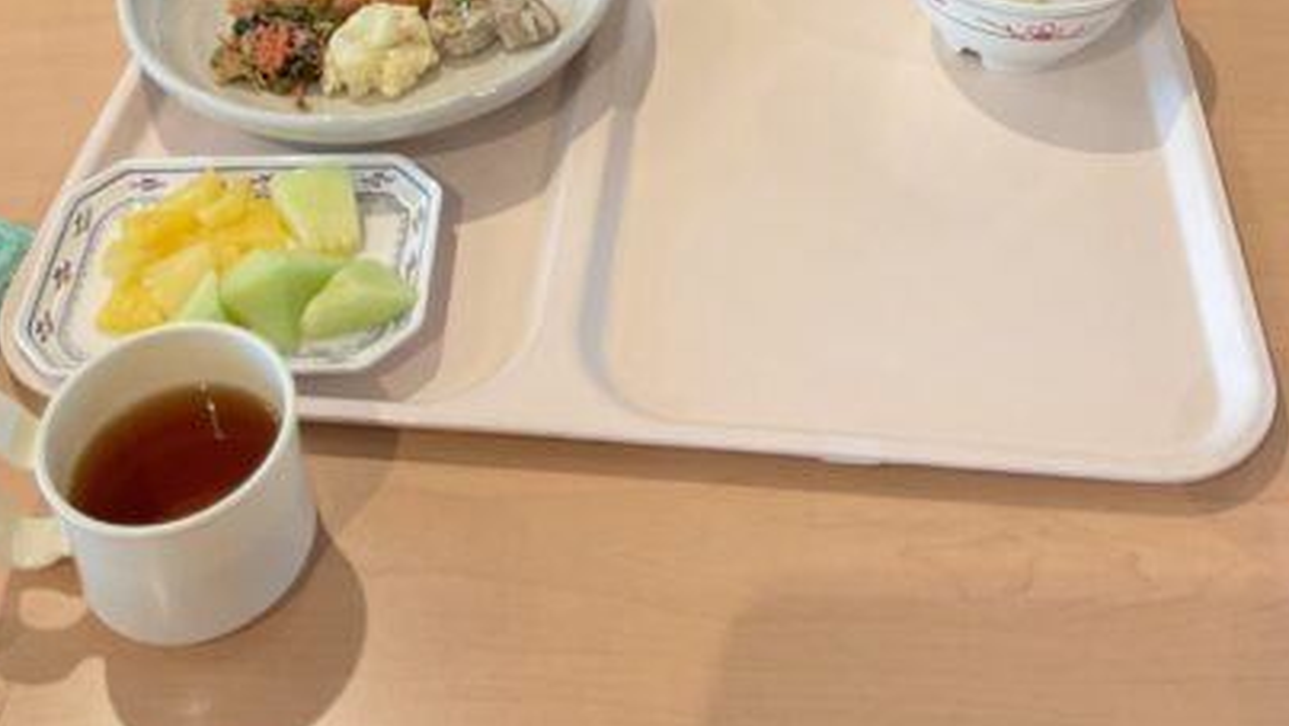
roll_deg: +0.7
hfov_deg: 43.7
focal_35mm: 47
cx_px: 678
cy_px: -122
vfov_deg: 23.5
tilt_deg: -34.5
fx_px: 1607
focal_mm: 3
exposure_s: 1/60
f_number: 1.8
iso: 64
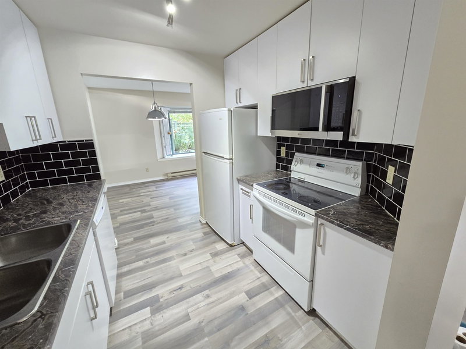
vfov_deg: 89.9
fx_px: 175
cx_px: 233
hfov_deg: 106.2
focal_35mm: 13
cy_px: 174
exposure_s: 1/60
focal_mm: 2.2
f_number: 2.2
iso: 400
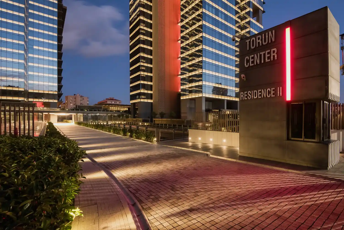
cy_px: 115
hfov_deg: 93.3
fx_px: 162
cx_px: 172
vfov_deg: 70.5
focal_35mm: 17
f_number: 11
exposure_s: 8
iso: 50
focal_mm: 17
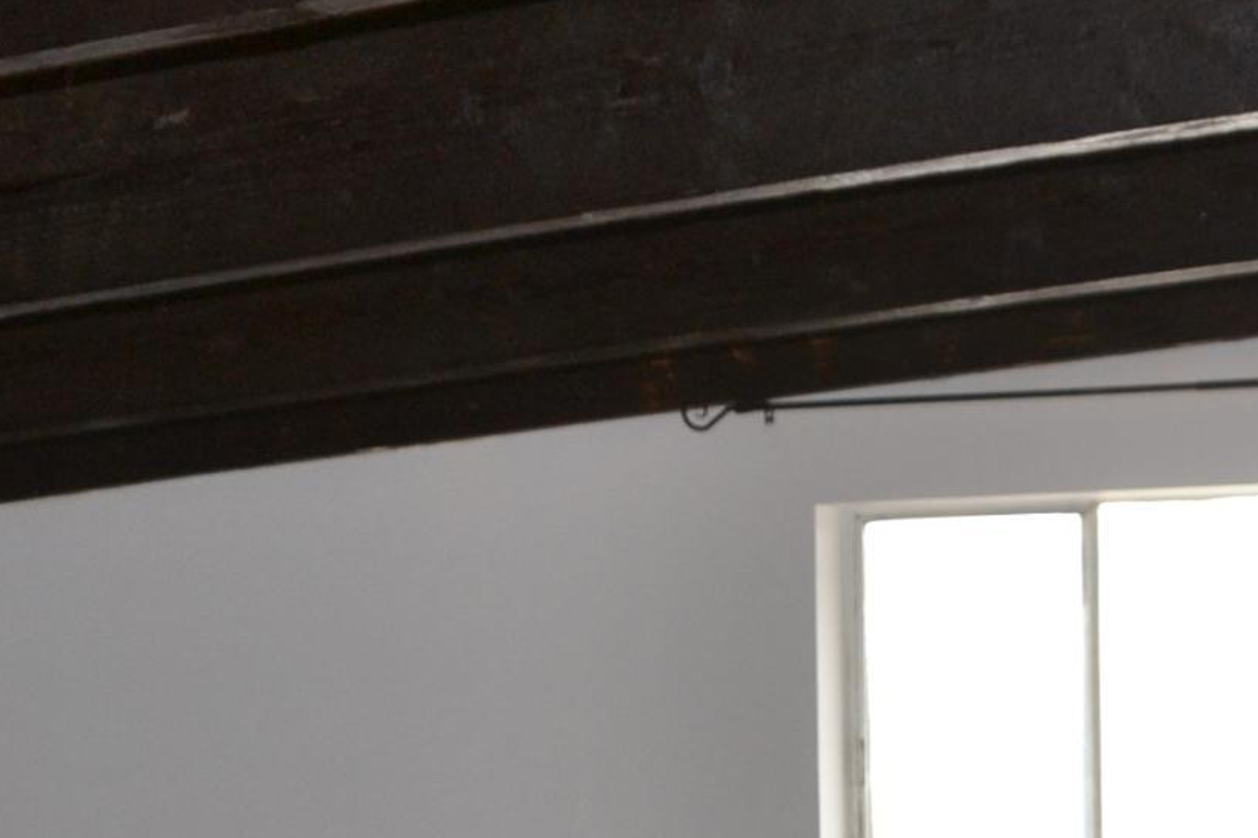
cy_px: 818
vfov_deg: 13.6
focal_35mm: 99
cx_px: 1053
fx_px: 3459
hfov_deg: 20.3
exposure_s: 1/125
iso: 360
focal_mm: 18
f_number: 4
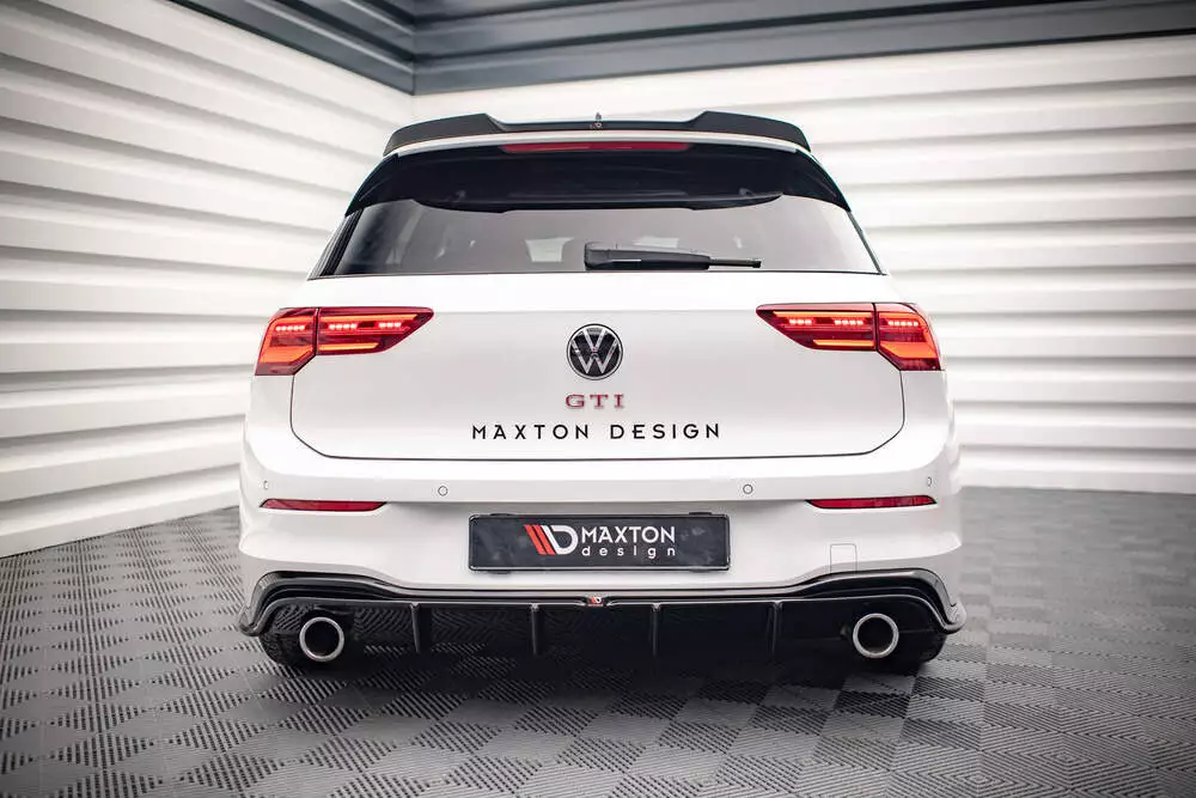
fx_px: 1163
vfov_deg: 37.9
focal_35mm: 35
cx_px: 598
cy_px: 399
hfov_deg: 54.4
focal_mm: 35
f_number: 2.2
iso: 1000
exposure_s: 1/125
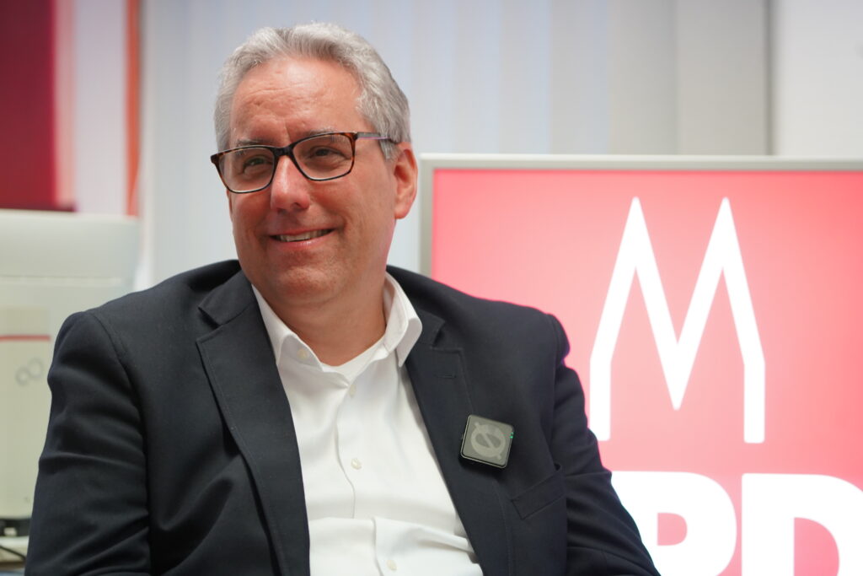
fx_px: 2493
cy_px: 288
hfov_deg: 19.6
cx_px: 432
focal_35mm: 104
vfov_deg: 13.2
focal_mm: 104
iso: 2500
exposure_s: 1/160
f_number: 4
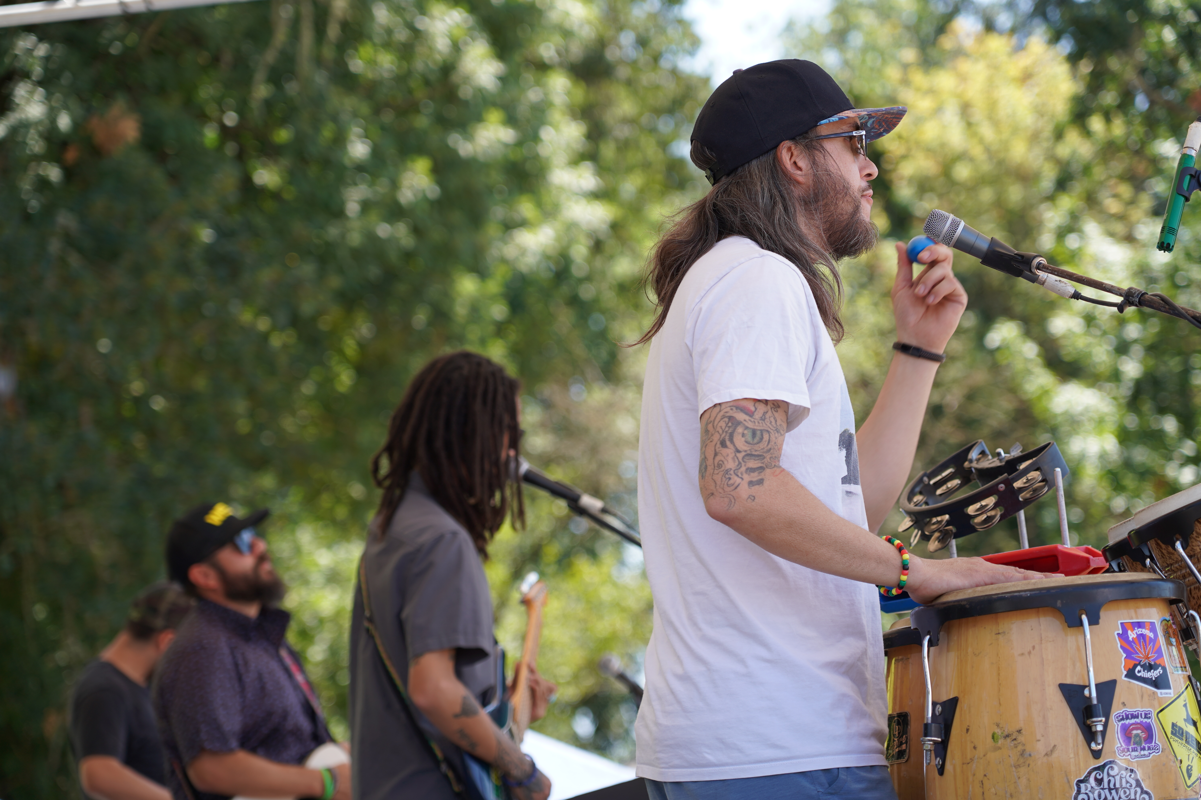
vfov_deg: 13.0
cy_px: 400
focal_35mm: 105
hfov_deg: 19.5
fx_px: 3503
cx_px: 600
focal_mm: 105
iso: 100
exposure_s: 1/200
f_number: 4
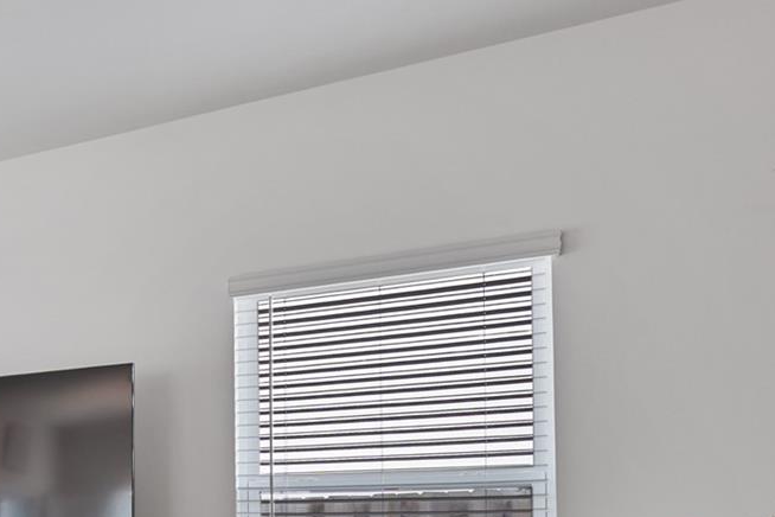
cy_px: 544
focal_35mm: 47
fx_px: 1012
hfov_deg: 28.8
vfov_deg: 26.7
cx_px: -358
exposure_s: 1/6
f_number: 4
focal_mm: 15
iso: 100
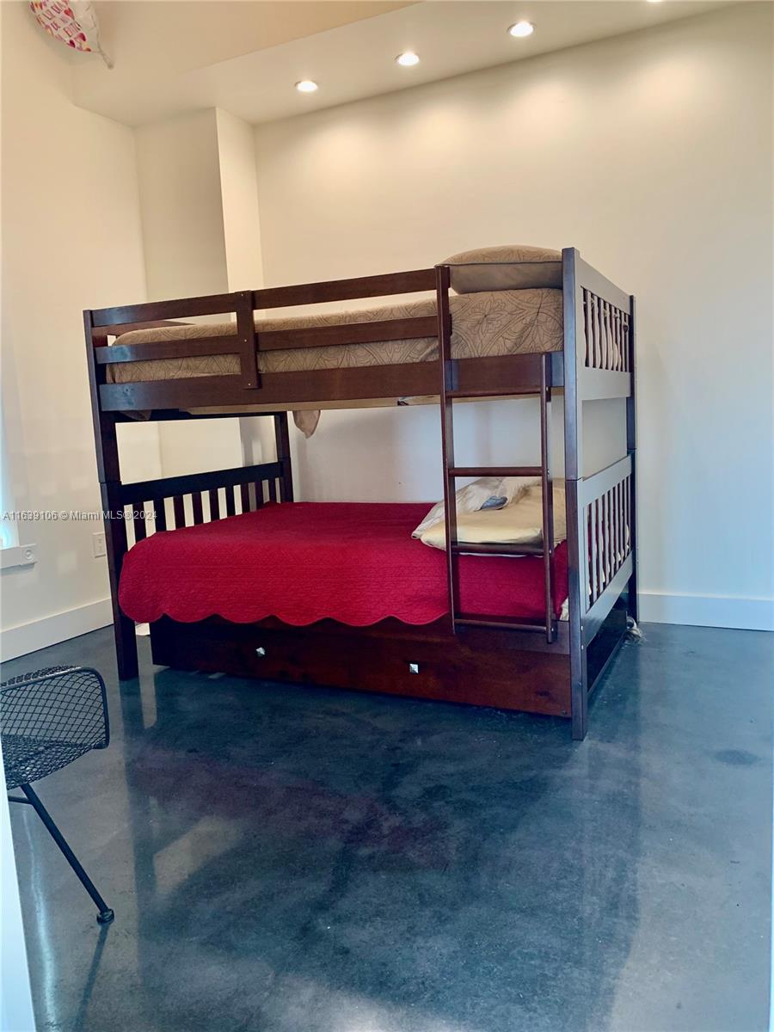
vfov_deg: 67.3
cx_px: 387
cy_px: 516
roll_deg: +2.1
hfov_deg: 53.1
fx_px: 775
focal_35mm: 26
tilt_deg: -6.9
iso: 100
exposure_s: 1/60
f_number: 1.8
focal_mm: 4.25
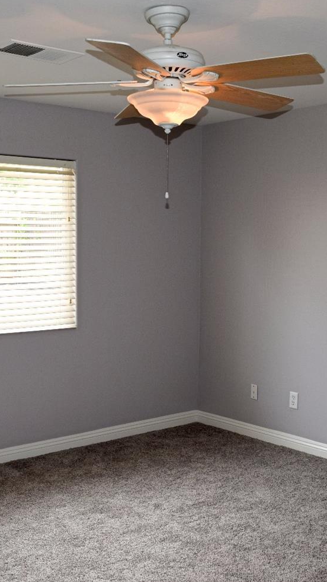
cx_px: 186
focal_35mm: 48
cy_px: 290
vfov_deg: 42.9
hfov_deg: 24.9
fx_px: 740
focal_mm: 20
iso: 320
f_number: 5.6
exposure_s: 1/125
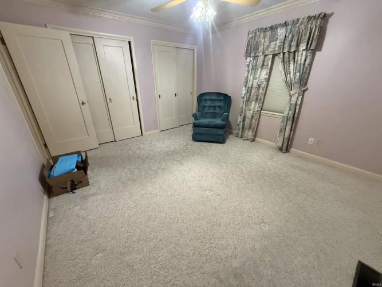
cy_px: 144
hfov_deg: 102.1
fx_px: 154
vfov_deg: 85.7
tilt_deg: -22.3
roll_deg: +0.3
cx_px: 191
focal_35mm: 14
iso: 500
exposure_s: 1/60
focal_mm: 2.22
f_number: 2.2
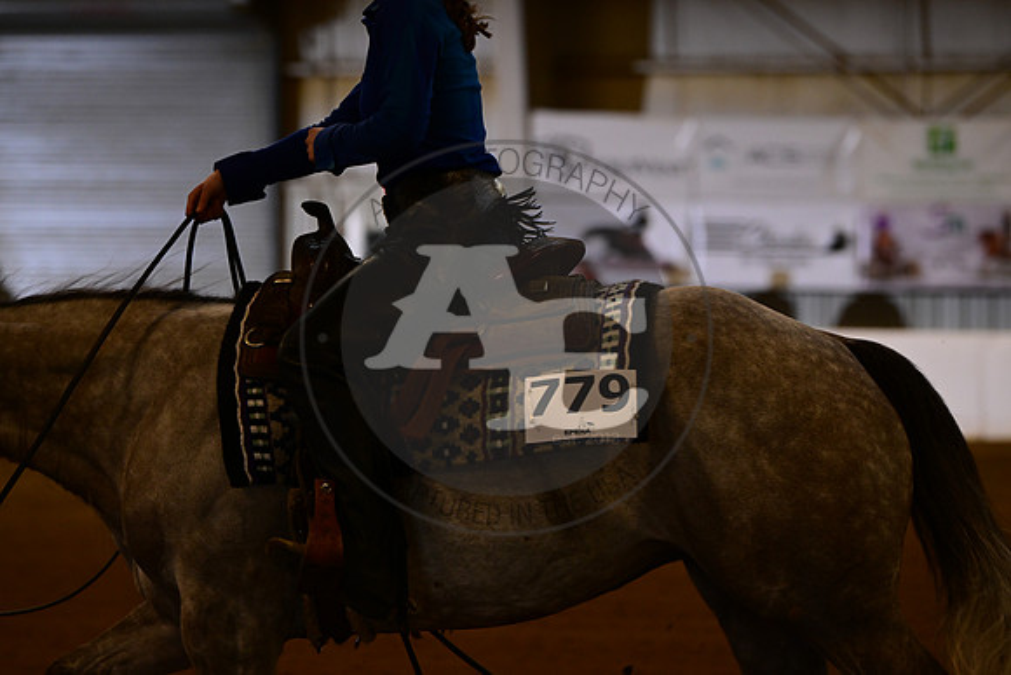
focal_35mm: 145
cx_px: 506
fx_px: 4073
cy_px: 338
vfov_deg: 9.5
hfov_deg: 14.2
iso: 2000
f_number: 4
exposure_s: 1/200
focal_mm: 145
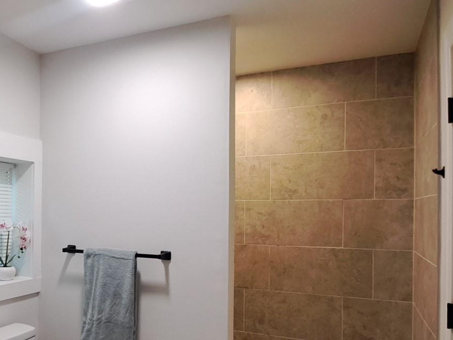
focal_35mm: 31
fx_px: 406
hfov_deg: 55.9
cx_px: 122
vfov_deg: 45.0
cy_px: 213
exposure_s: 1/50
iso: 250
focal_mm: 1.74
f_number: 2.2
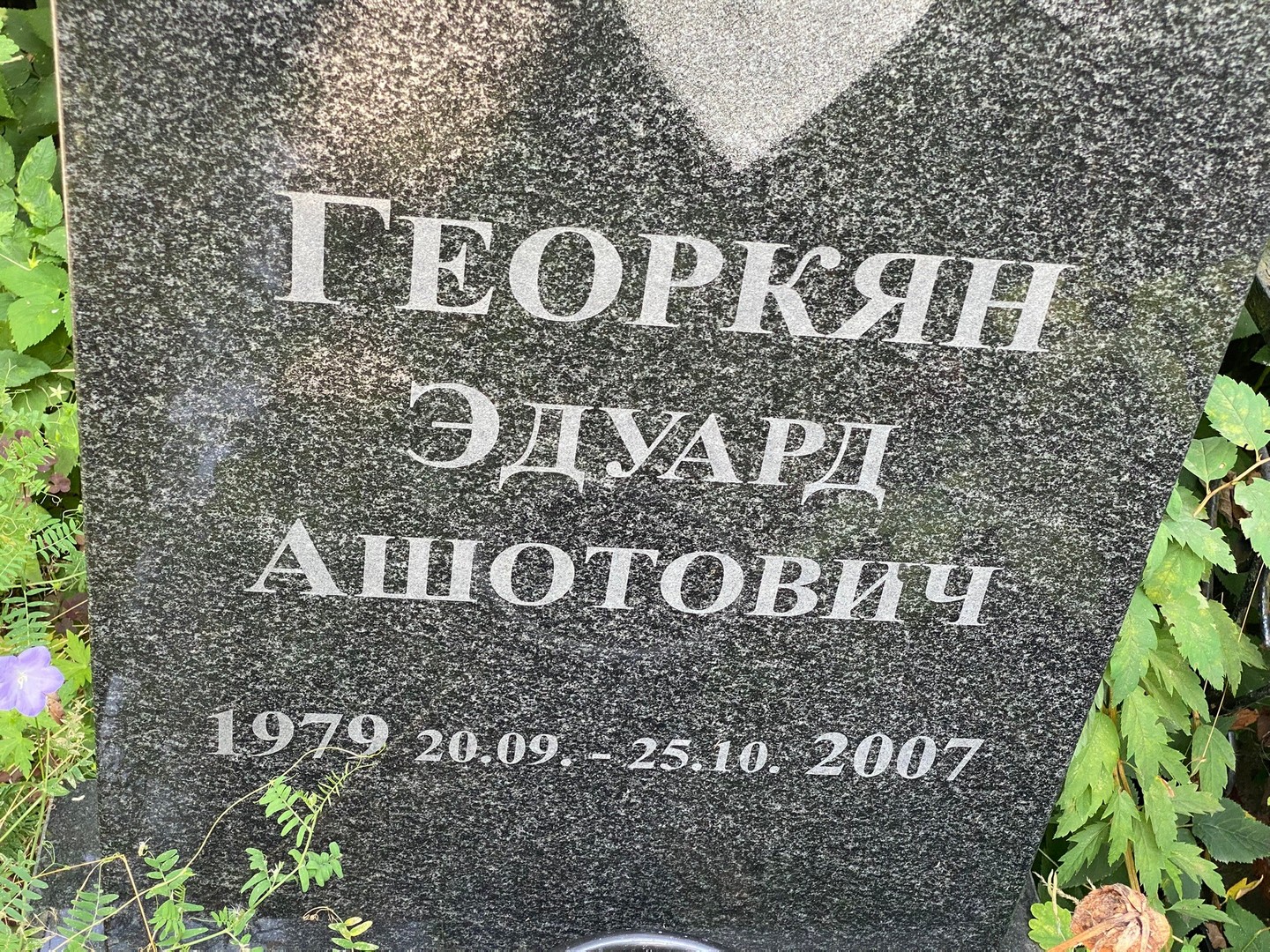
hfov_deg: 36.8
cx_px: 635
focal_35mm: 52
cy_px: 476
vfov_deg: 28.0
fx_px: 1908
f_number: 2
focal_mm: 6
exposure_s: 1/122
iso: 64
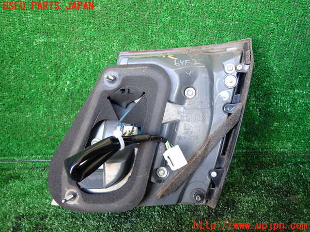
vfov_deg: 46.8
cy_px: 116
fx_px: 269
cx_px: 155
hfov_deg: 60.0
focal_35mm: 30
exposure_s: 1/40
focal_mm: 5.4
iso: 200
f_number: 2.3
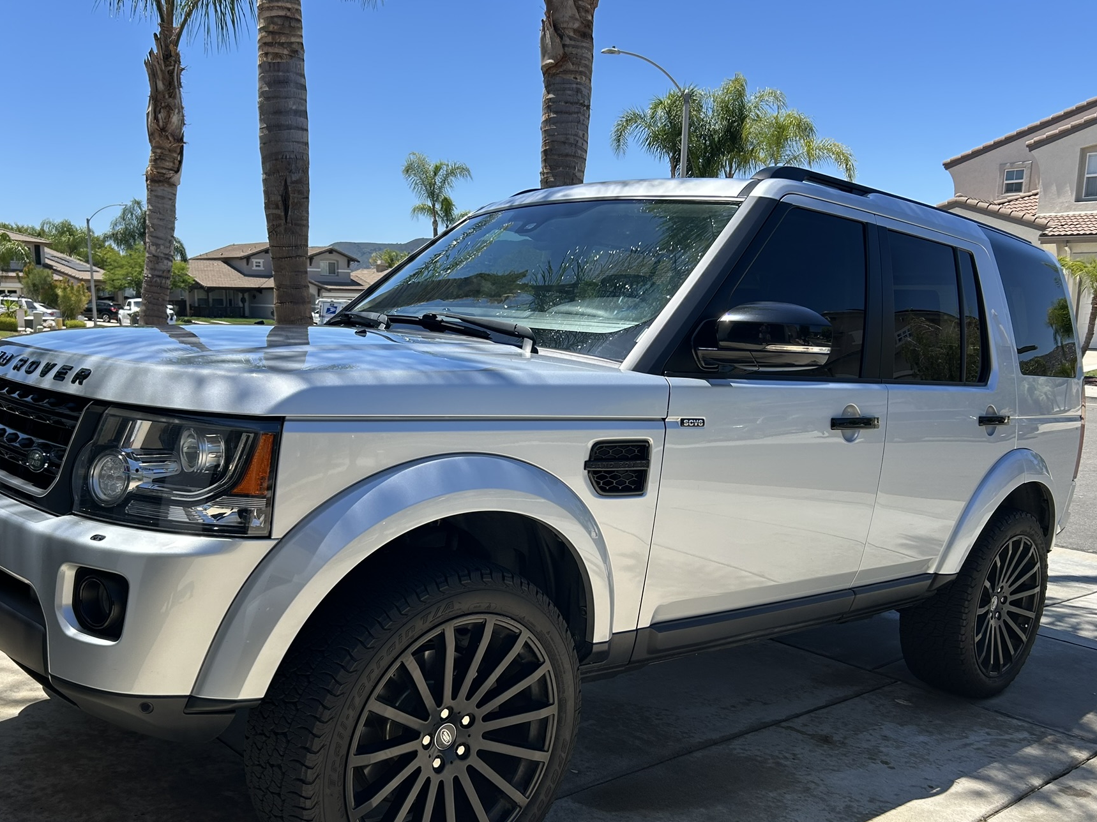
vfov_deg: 45.3
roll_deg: -0.6
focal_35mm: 31
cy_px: 480
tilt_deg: -10.8
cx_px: 480
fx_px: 982
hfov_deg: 58.2
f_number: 1.5
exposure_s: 1/2513
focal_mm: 5.7
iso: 50
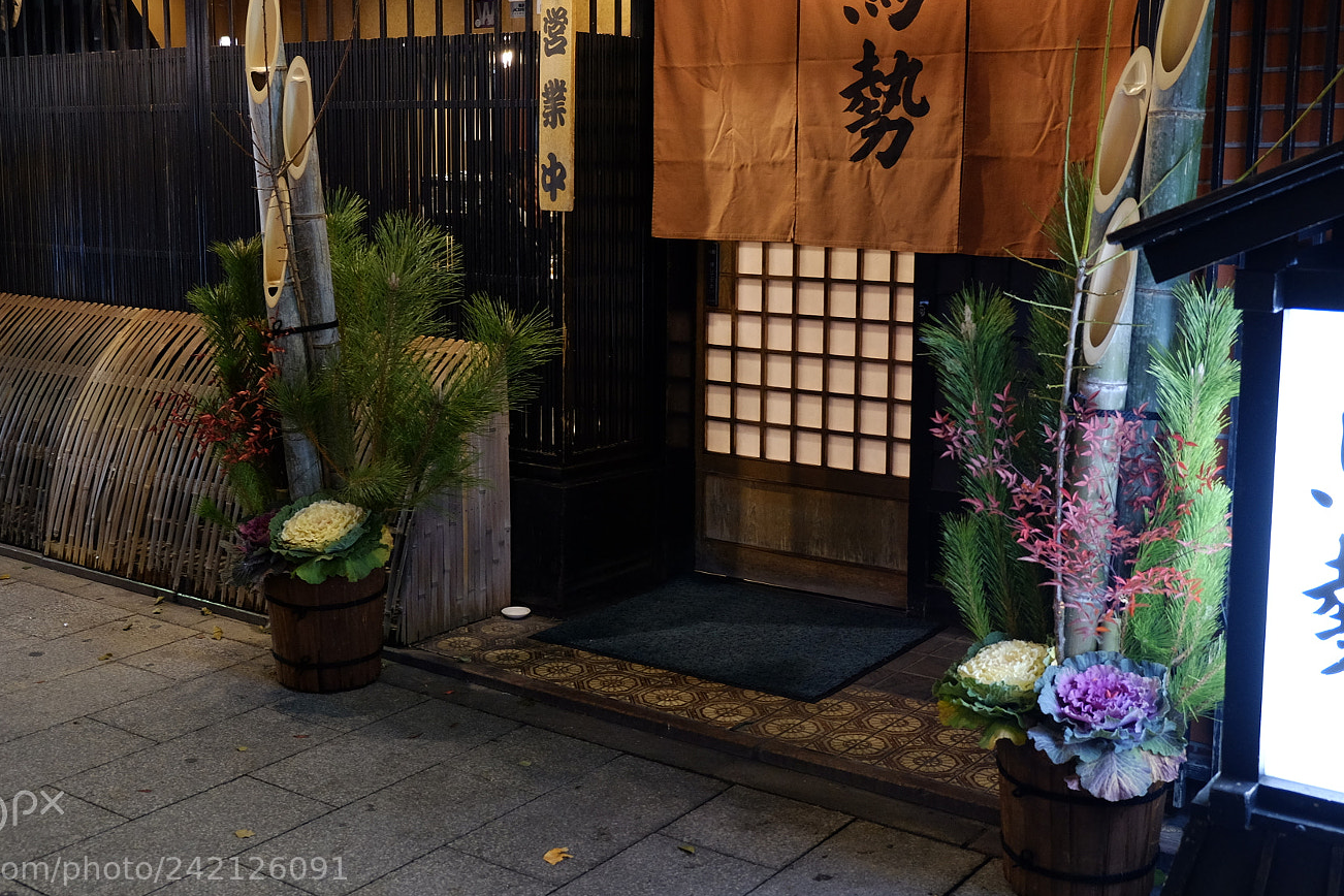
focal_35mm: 43
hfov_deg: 45.4
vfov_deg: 31.2
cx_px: 634
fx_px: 1605
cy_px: 399
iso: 800
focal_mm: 23.3
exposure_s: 1/15
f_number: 3.2
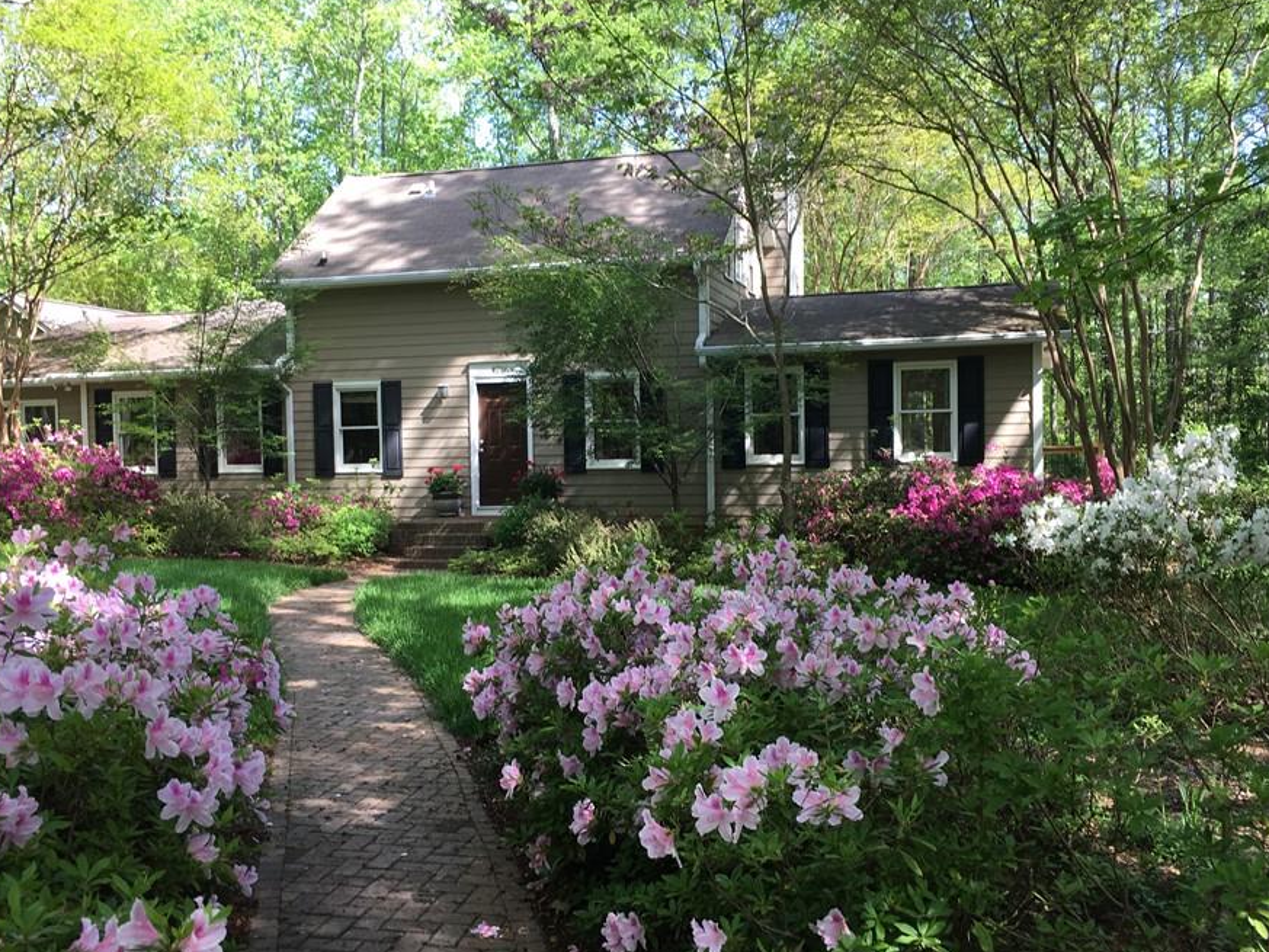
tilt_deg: -3.2
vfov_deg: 41.8
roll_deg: +1.3
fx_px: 1247
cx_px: 611
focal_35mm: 34
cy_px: 496
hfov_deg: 53.9
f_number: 2.2
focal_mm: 4.15
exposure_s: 1/189
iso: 25
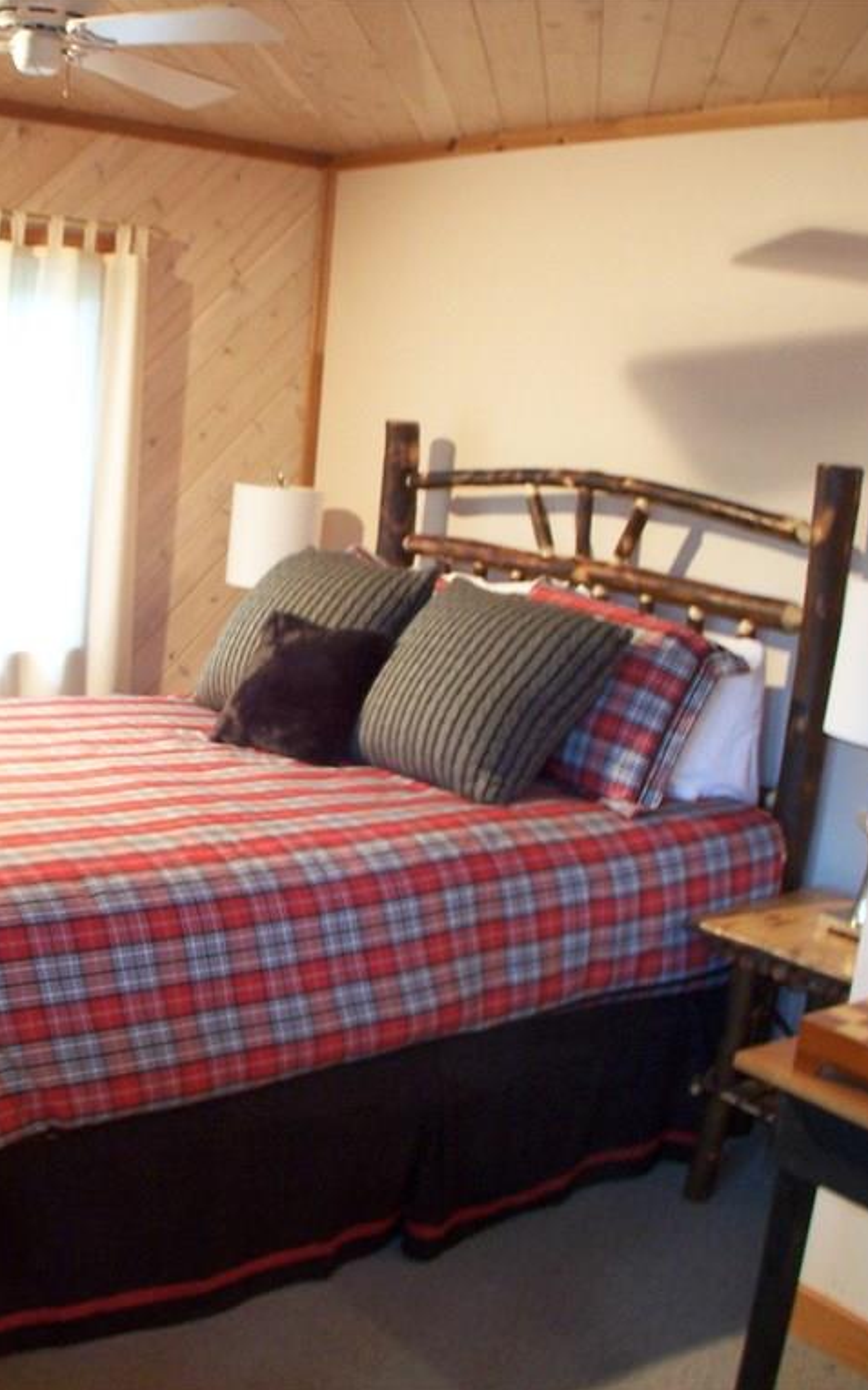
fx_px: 2045
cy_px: 695
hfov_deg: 23.7
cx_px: 226
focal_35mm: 54
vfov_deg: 37.5
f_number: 2.8
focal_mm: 6.3
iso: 140
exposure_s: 1/2
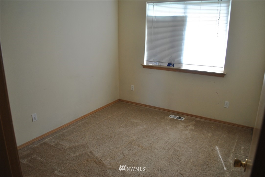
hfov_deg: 67.3
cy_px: 88
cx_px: 132
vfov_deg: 48.0
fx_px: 199
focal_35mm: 27
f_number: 3.5
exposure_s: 1/50
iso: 200
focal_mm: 18
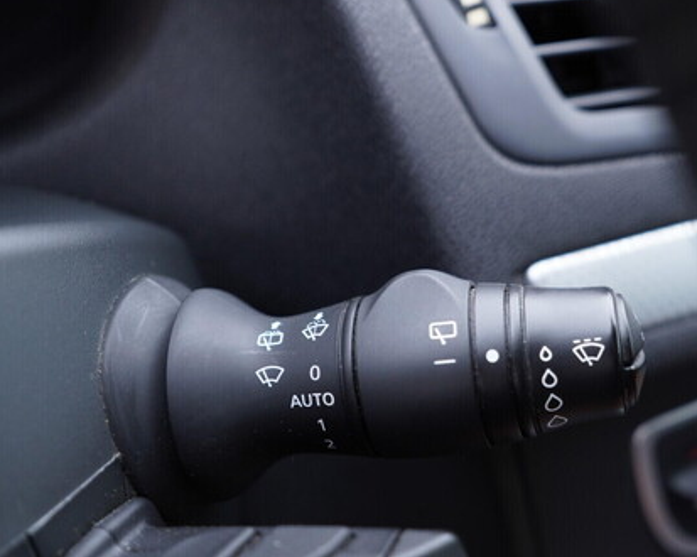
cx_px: 434
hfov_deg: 40.9
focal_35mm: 45
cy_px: 286
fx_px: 928
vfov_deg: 33.4
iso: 250
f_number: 2.8
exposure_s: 1/40
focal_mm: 24
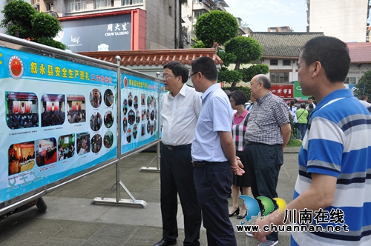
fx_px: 371
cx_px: 186
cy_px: 123
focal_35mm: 36
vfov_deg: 36.8
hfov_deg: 53.2
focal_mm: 24
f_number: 7.1
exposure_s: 1/200
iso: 200
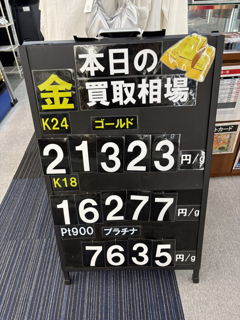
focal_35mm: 26
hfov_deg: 53.1
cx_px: 120
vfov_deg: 67.3
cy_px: 160
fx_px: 240
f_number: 1.6
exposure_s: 1/120
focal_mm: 5.96
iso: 125
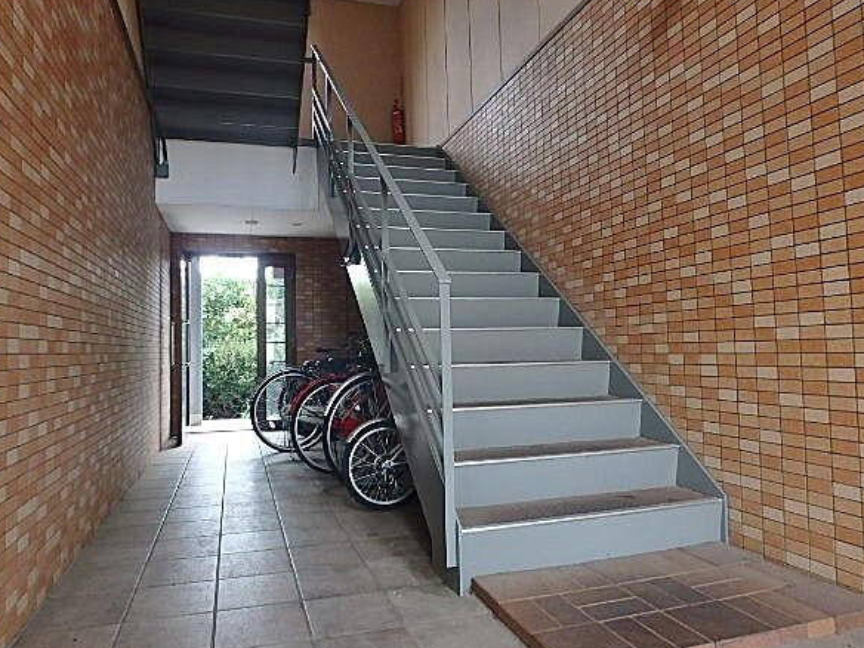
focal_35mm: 23
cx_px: 405
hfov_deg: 73.8
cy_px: 337
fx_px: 574
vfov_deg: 58.9
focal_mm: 3.7
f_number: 3.5
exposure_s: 1/20
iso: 200
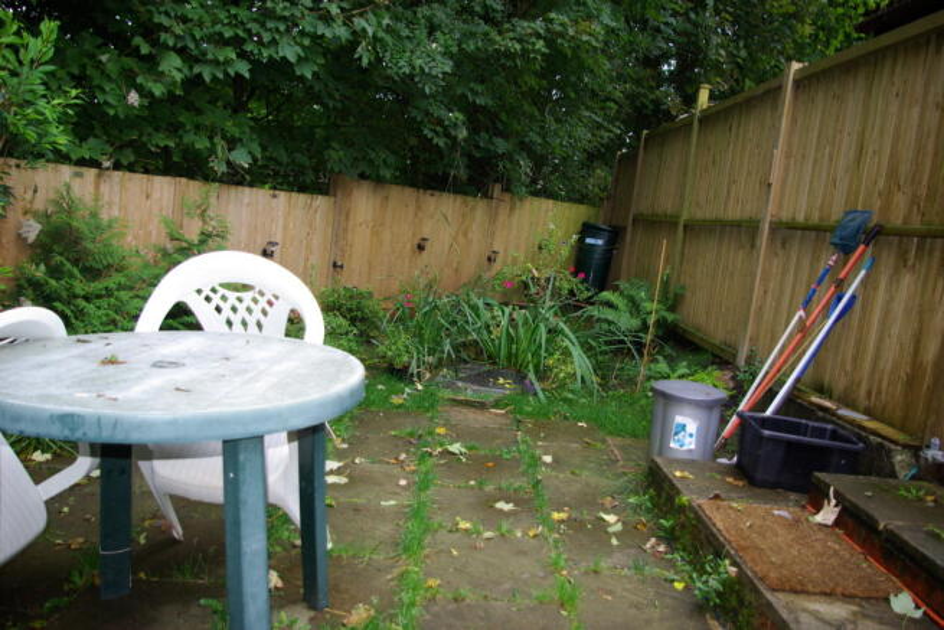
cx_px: 472
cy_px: 315
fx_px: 708
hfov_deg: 67.4
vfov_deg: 48.0
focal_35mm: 27
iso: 100
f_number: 3.5
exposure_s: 1/30
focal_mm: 18
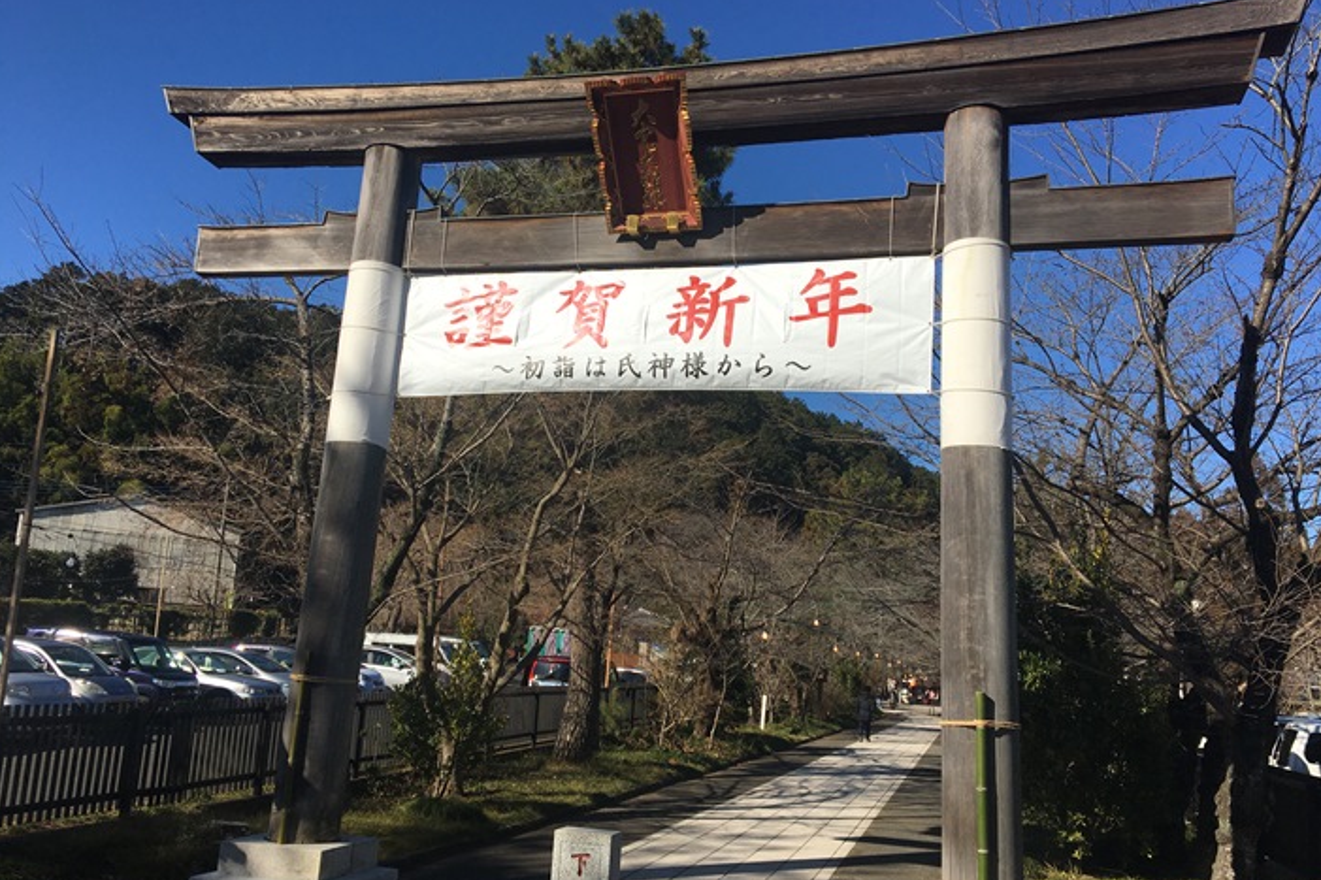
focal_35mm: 31
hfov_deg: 60.3
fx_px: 1137
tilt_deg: +10.3
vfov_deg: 42.3
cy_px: 467
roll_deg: -3.9
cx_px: 673
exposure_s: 1/2137
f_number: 2.2
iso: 25
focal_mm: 4.15
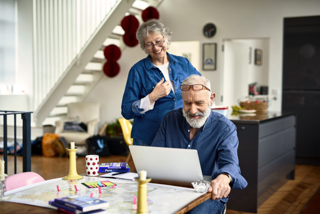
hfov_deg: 39.6
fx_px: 444
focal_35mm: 50
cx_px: 160
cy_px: 107
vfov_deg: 27.0
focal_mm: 50
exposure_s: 1/250
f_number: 2.2
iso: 800
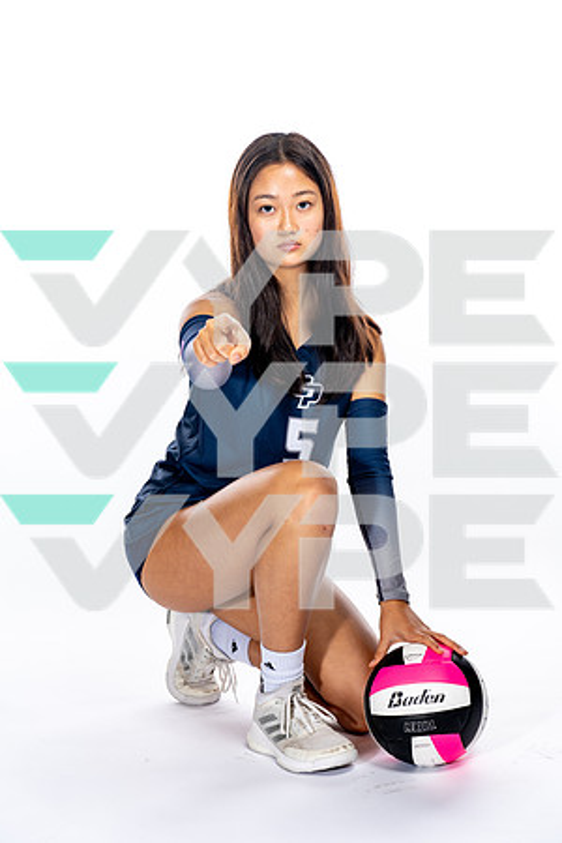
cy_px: 422
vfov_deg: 31.4
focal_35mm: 64
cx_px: 281
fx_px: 1499
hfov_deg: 21.2
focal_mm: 64
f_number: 5.6
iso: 400
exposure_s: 1/250
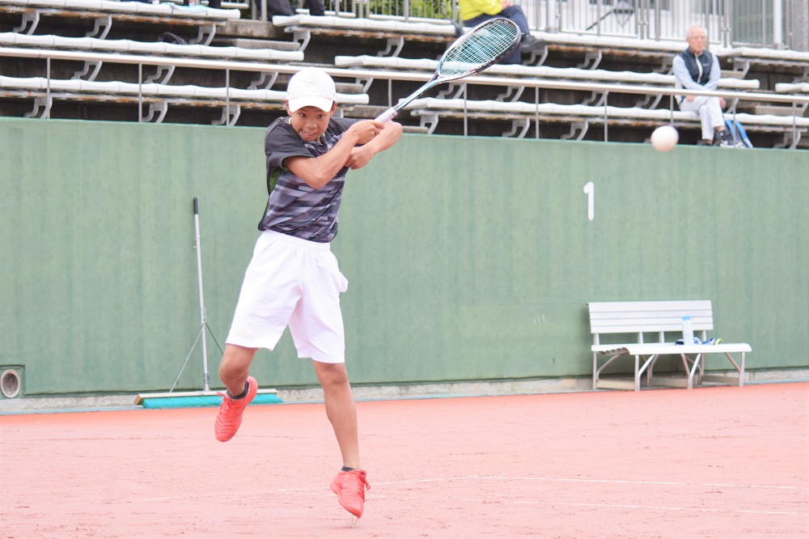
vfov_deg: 11.7
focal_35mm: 117
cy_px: 270
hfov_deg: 17.5
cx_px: 404
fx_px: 2628
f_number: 4.5
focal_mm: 78
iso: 1250
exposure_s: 1/1250
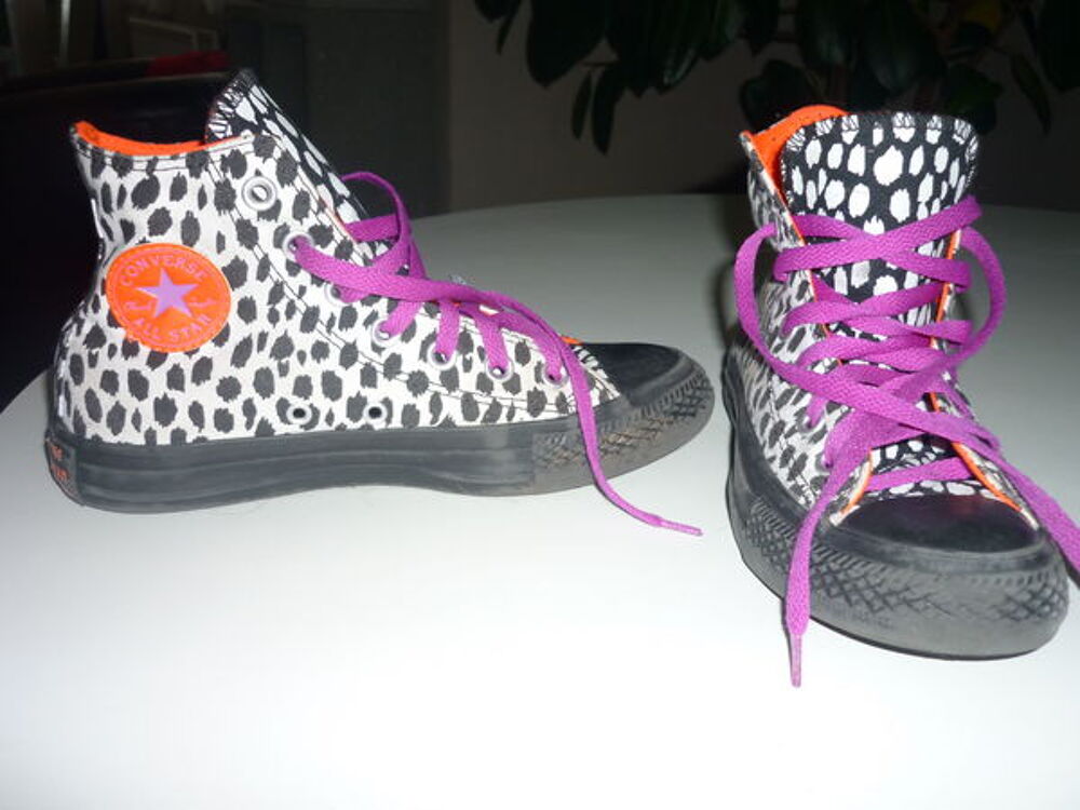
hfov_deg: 55.4
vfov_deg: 42.9
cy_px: 405
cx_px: 540
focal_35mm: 33
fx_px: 1030
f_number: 2.8
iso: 80
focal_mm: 5.5
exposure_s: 1/30
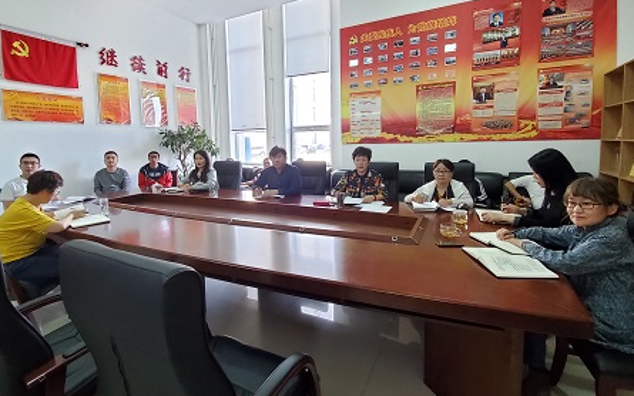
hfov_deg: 61.2
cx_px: 292
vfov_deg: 40.4
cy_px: 160
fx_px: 536
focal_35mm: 31
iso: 500
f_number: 2.2
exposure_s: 1/50
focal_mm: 1.8
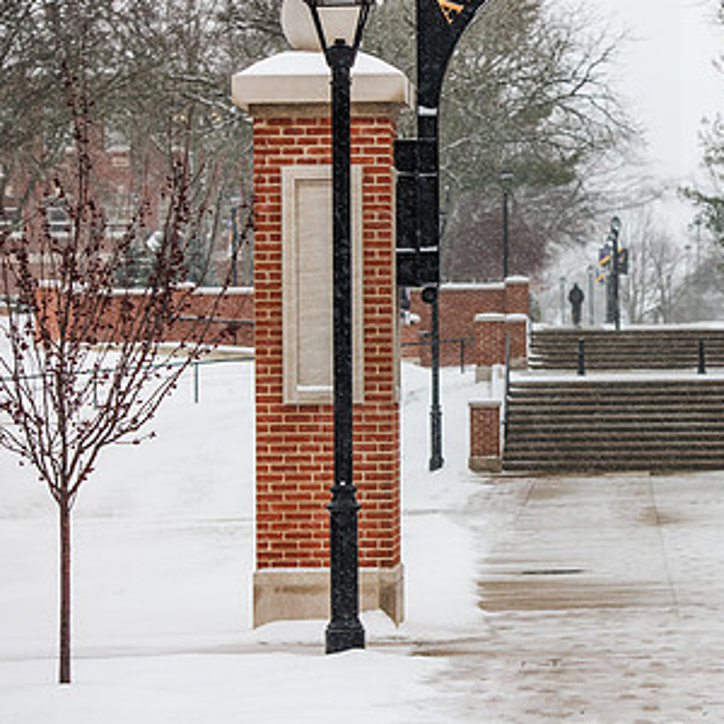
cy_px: 276
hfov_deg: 10.8
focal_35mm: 161
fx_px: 3810
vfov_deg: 10.9
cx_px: 608
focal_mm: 98
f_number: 4.5
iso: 320
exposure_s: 1/320
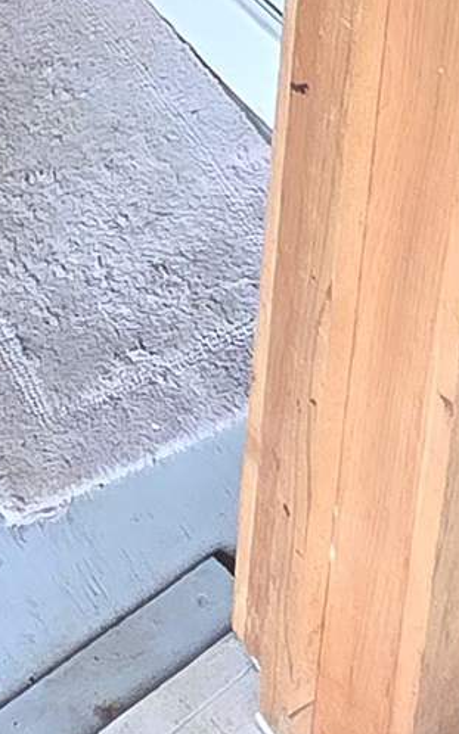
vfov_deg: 17.0
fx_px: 1702
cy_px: -784
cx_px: 0
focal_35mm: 85
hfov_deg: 15.1
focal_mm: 2.2
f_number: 2.2
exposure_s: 1/60
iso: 640
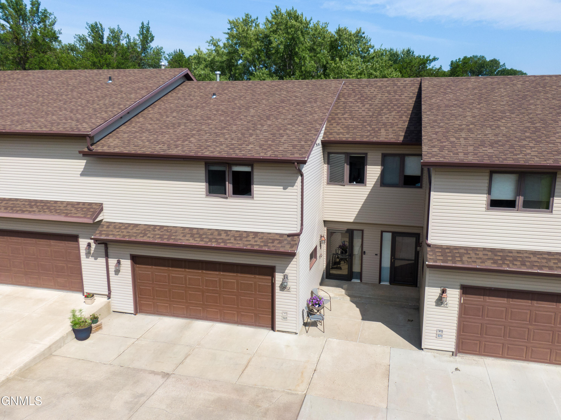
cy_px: 210
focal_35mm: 30
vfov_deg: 46.8
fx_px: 486
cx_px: 280
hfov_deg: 60.0
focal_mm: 5.22
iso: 100
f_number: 3.1
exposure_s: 1/1250
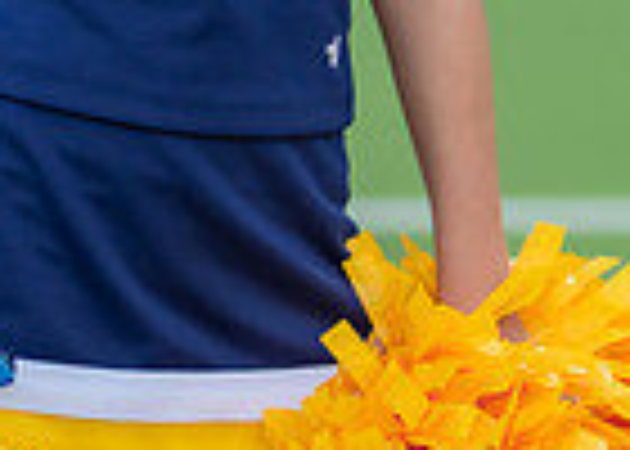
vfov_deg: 6.1
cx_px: 231
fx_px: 4169
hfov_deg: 8.6
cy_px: -280
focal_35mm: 233
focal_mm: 50
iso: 100
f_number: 1.2
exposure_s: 1/500
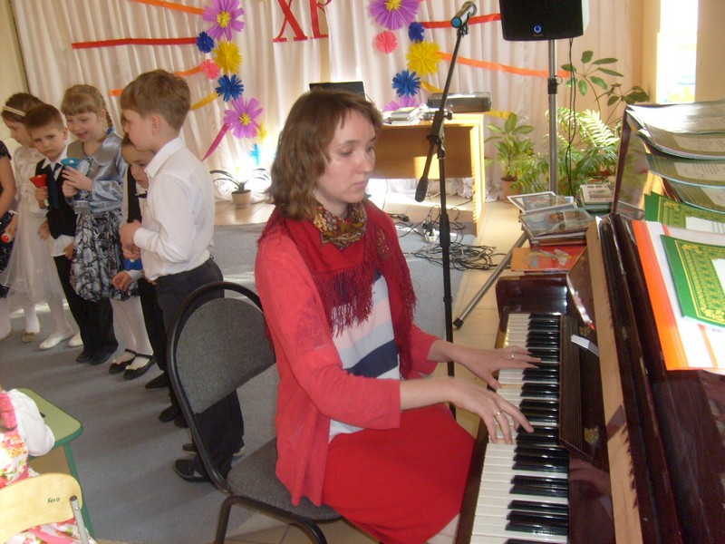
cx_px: 362
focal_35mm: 35
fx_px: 733
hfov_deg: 52.6
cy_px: 272
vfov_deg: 40.7
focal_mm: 5.8
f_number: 2.8
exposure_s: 1/45
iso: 100
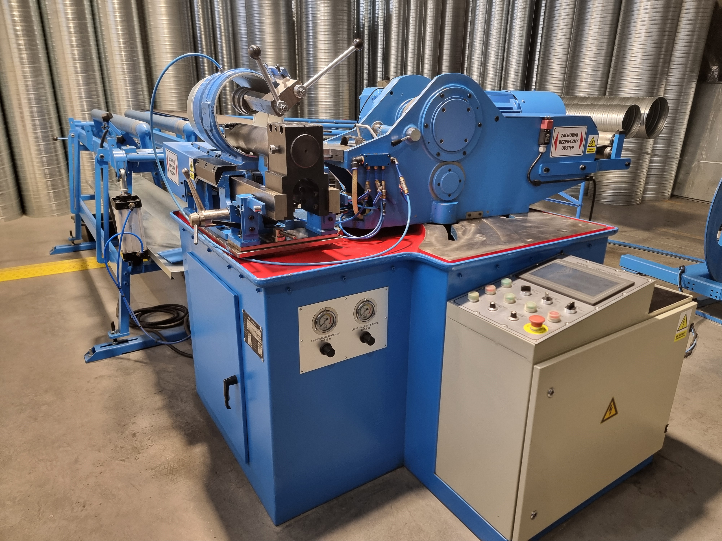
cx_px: 361
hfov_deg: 71.6
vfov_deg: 56.8
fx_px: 501
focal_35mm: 24
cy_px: 270
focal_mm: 6.7
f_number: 1.8
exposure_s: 1/100
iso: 200
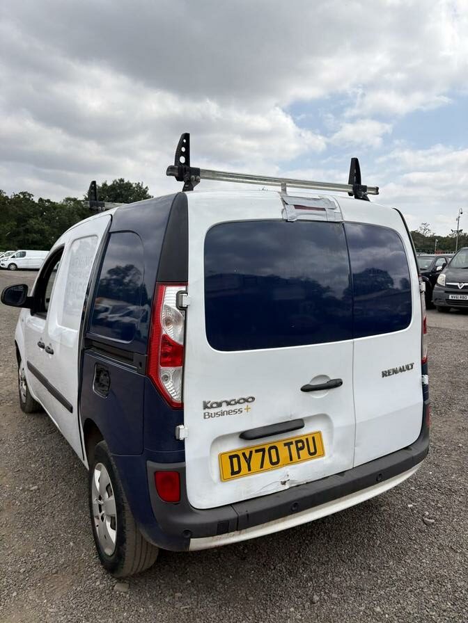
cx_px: 234
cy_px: 312
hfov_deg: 53.1
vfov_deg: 67.3
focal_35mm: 26
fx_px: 469
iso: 50
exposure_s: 1/3623
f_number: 1.6
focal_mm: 5.96
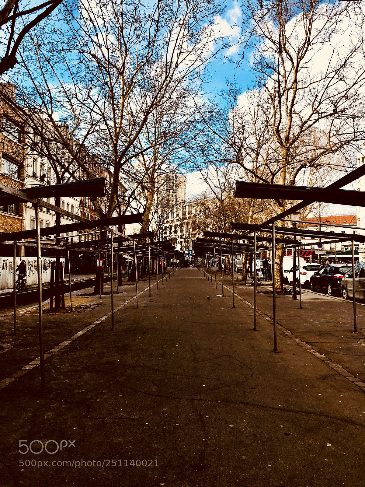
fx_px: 408
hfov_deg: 48.2
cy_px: 244
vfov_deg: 61.7
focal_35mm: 29
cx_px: 182
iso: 25
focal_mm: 4.15
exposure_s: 1/1241
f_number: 2.2
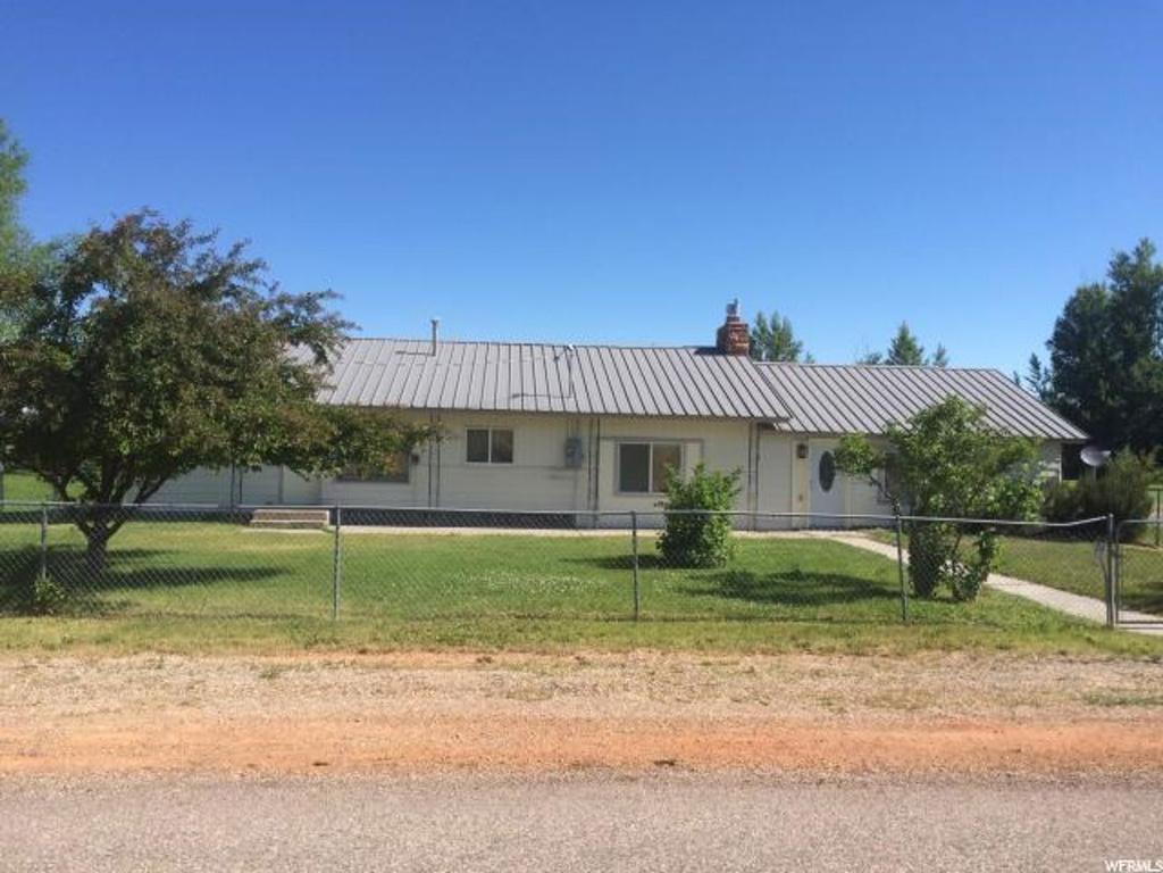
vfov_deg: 48.2
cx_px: 582
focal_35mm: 29
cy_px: 436
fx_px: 974
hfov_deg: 61.7
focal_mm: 4.15
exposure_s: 1/1786
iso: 32
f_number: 2.2
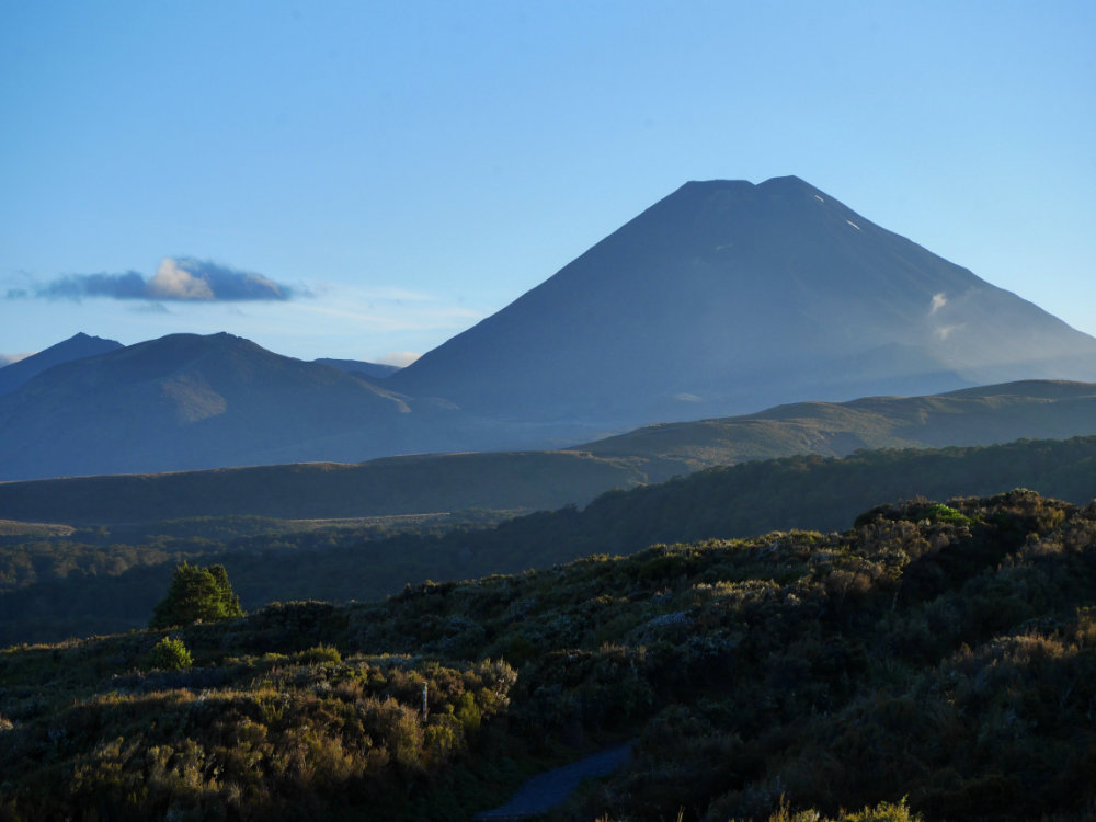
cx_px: 548
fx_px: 2850
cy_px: 411
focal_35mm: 90
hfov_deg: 21.8
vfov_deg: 16.4
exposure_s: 1/500
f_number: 7.1
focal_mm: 45
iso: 200
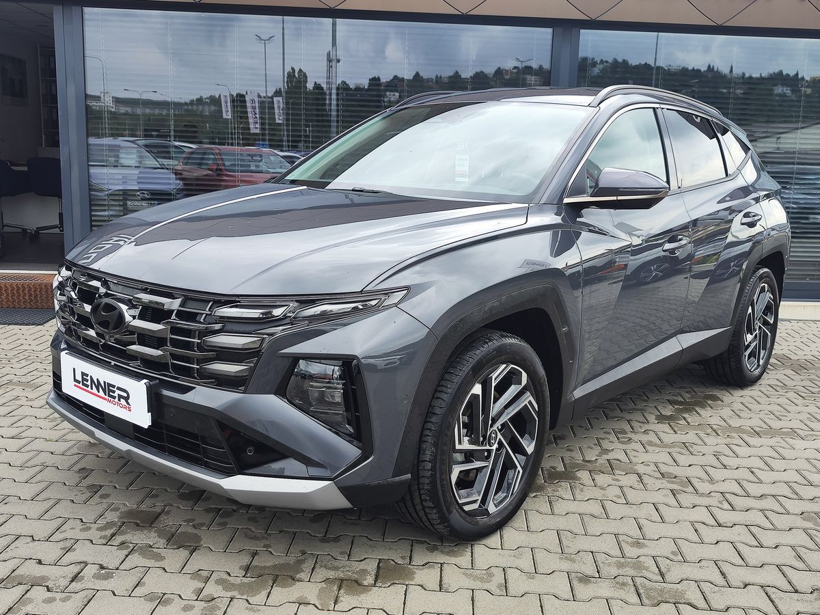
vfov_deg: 58.9
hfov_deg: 73.9
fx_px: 545
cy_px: 308
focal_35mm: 23
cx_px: 410
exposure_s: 1/245
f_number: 1.69
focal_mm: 7.01
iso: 50
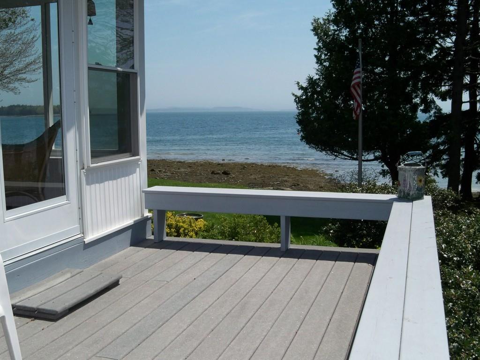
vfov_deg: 40.7
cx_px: 240
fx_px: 485
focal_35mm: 35
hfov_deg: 52.6
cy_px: 180
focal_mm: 6.2
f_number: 6.2
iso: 100
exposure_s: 1/640
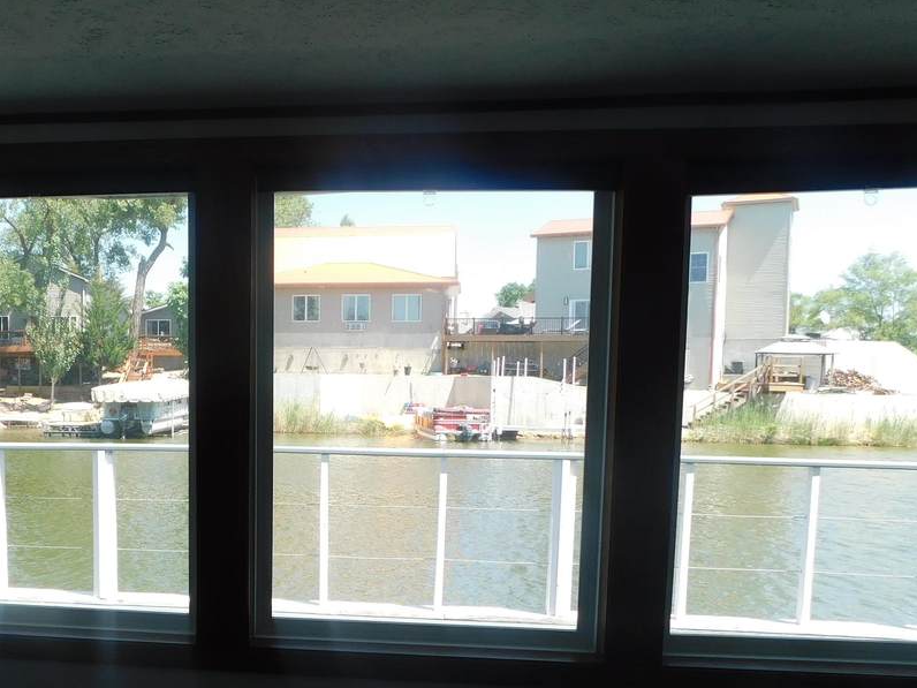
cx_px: 257
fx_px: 980
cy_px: 458
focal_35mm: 37
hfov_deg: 48.6
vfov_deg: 38.2
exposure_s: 1/320
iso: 125
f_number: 3
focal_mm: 4
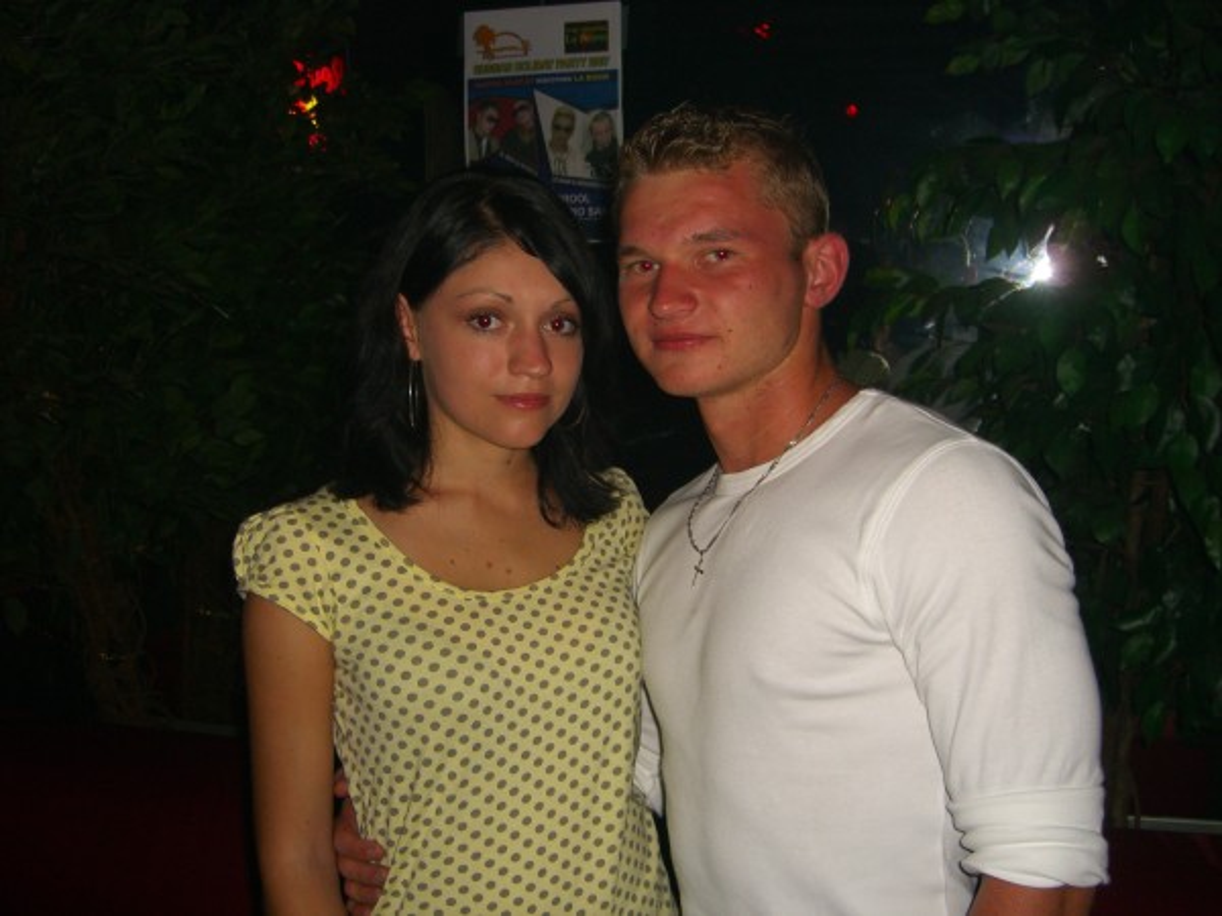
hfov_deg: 49.0
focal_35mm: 38
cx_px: 611
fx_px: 1341
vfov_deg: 37.7
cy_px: 458
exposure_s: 1/60
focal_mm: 7.9
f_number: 2.8
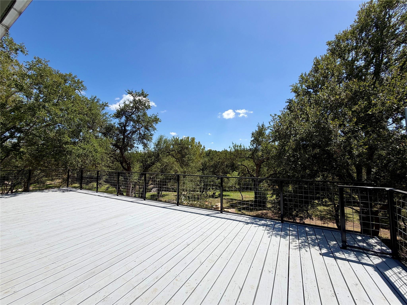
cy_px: 152
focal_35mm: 14
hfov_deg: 102.1
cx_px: 204
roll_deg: -0.2
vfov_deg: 85.7
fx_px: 165
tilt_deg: +4.1
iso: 20
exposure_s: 1/1125
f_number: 2.2
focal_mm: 2.22
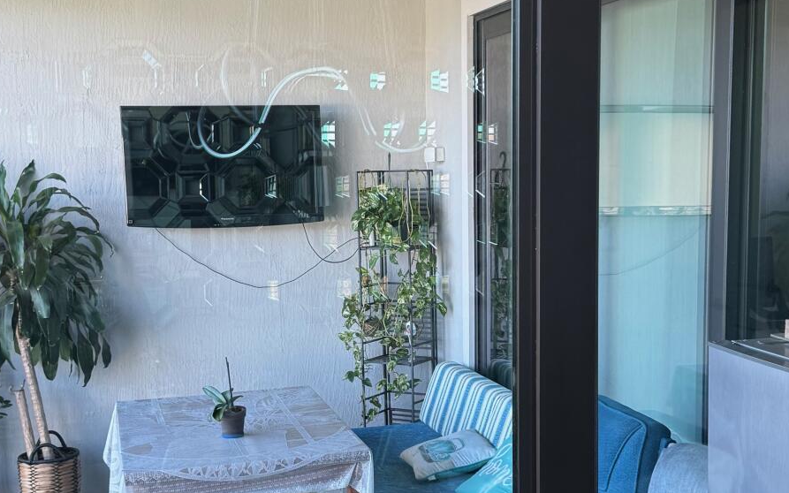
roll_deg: +0.0
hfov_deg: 35.6
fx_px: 1226
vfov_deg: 22.7
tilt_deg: -6.0
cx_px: 438
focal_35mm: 57
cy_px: 312
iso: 160
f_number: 1.78
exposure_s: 1/121
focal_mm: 6.76
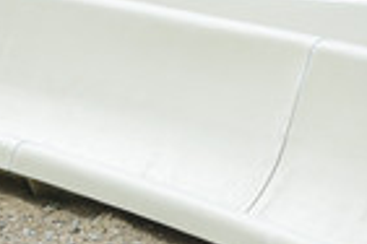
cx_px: -125
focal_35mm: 553
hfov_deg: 3.7
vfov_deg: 2.5
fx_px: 5637
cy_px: 110
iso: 280
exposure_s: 1/640
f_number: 6.3
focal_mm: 195
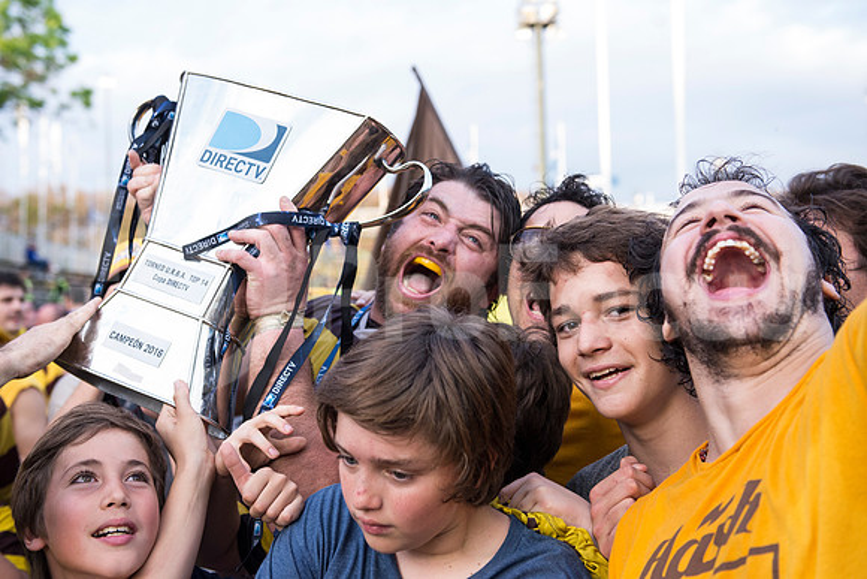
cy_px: 290
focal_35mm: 48
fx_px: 1156
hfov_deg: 41.1
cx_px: 434
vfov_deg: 28.1
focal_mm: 48
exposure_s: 1/1250
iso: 2200
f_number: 4
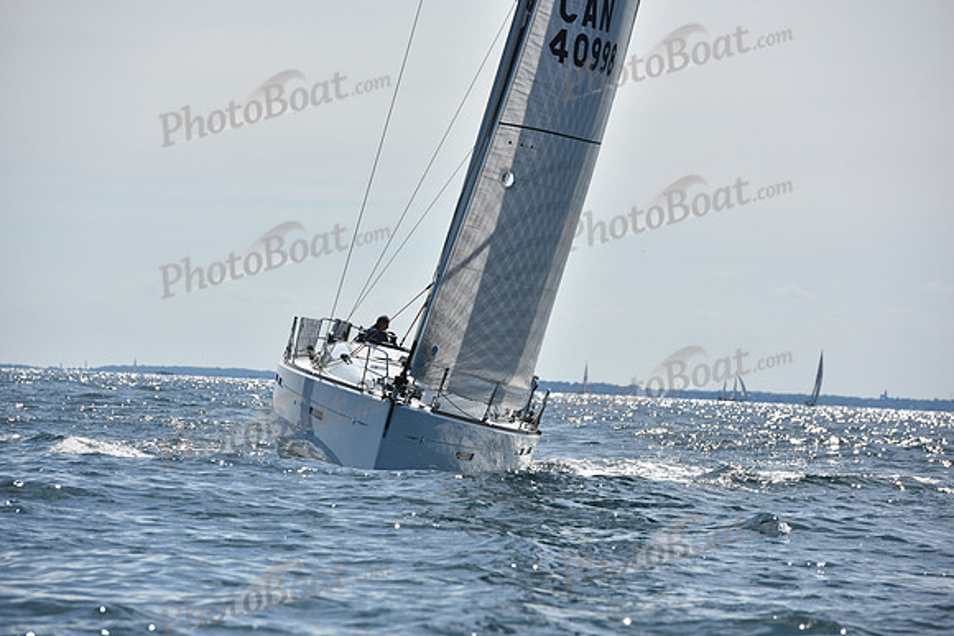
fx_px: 5168
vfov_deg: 7.0
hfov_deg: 10.5
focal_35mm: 195
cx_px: 477
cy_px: 318
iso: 250
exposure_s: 1/2500
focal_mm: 195
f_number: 6.3
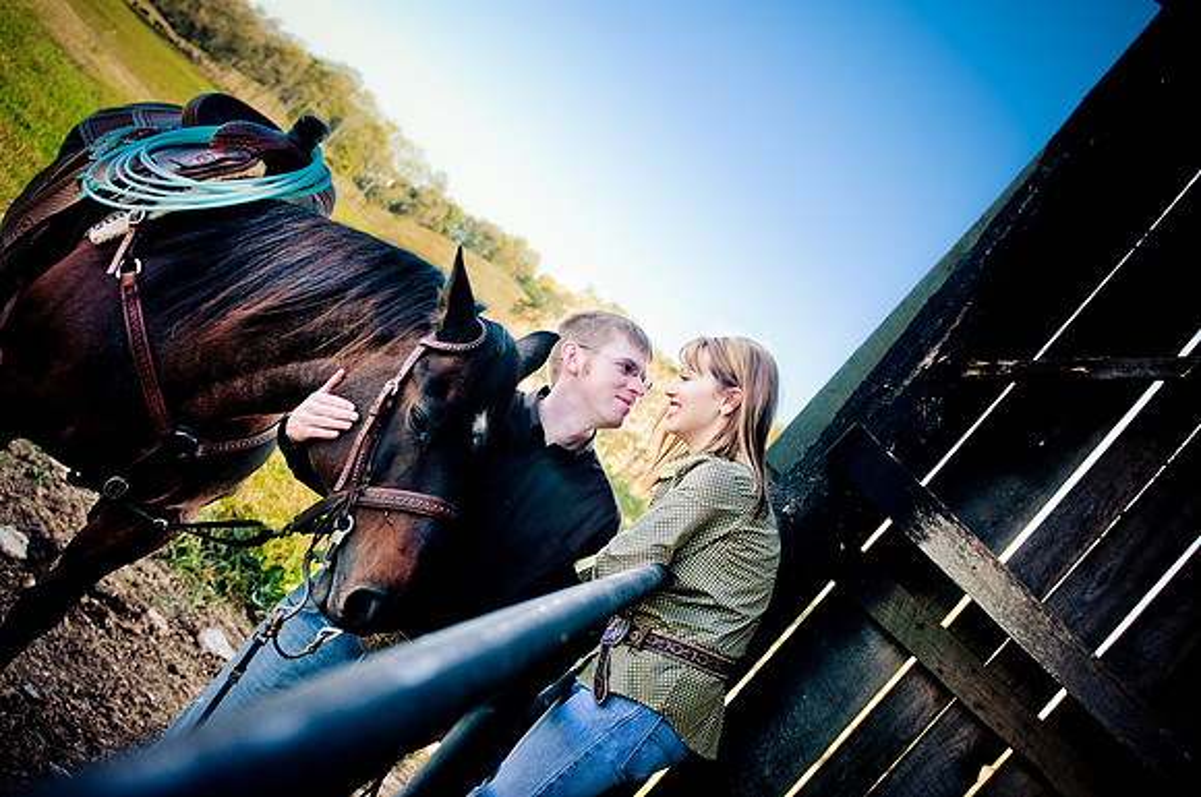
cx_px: 600
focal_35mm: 36
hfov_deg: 53.2
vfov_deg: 36.8
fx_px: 1199
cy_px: 398
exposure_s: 1/640
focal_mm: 24
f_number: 2.8
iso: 160
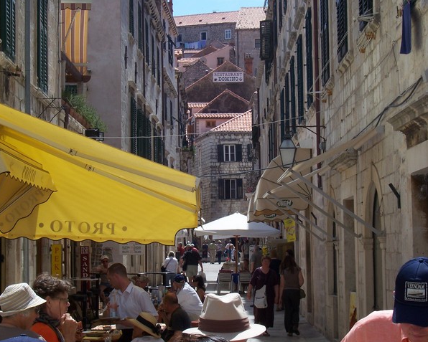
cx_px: 219
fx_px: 1090
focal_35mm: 86
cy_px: 171
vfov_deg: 17.9
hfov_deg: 22.2
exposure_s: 1/180
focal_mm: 13.5
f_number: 8
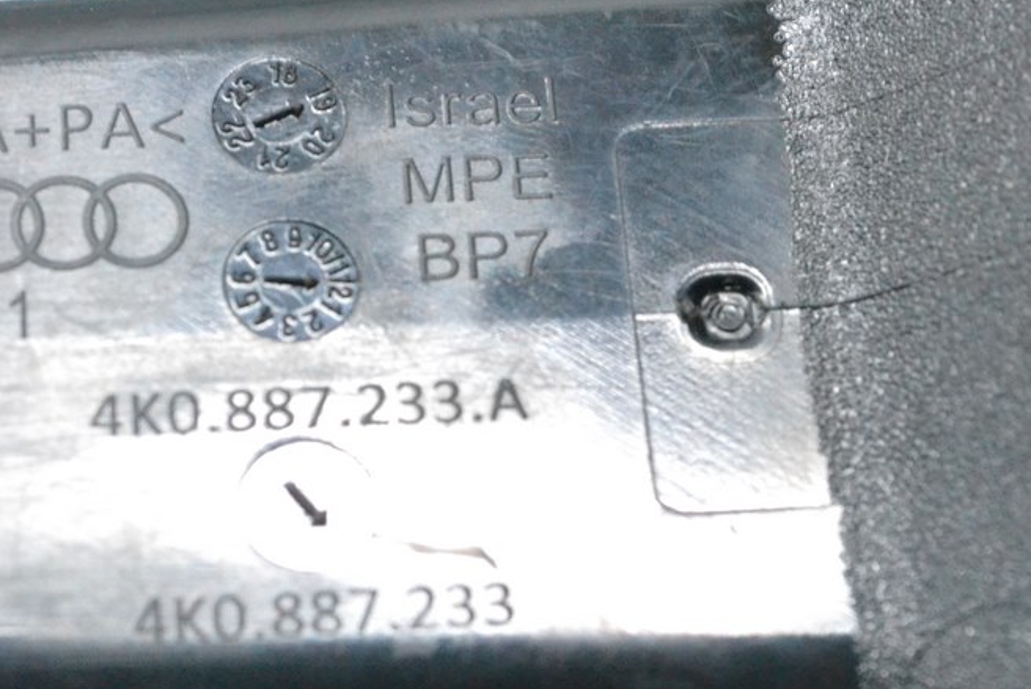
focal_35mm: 129
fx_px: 3690
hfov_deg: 15.9
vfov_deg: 10.7
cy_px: 300
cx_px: 503
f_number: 10
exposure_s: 1/125
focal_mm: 55
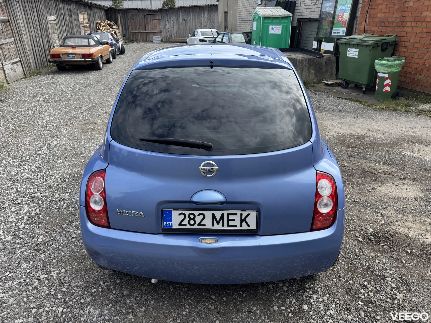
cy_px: 162
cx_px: 216
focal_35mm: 24
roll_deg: +1.6
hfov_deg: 71.6
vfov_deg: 56.8
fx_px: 299
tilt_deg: -23.9
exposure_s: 1/1637
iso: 80
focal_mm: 6.76
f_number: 1.78
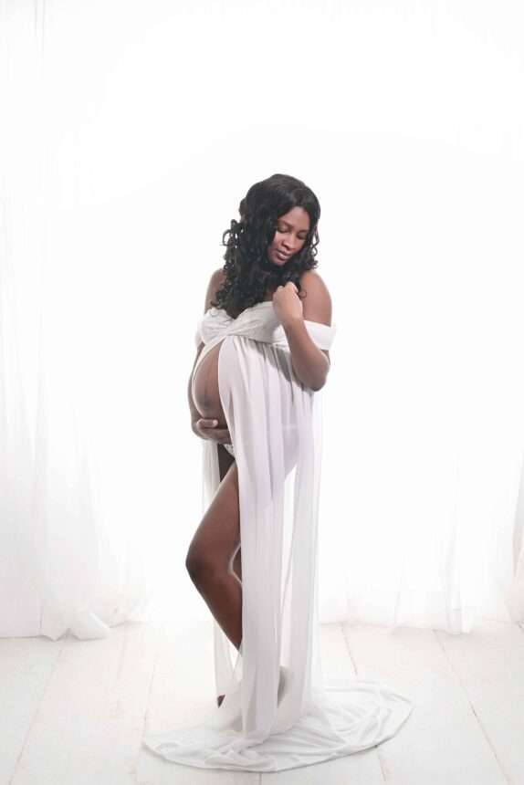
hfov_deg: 32.7
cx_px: 262
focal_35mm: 41
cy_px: 392
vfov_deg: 47.4
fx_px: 894
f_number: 2.8
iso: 400
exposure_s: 1/100
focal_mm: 41
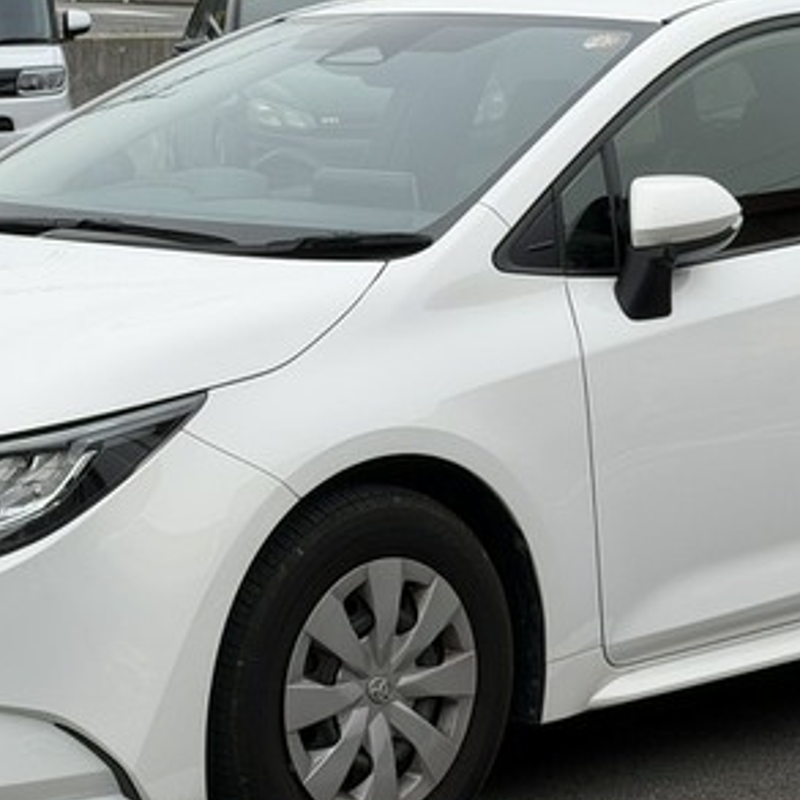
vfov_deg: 15.4
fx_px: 2955
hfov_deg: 15.4
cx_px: 385
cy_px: 329
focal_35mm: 113
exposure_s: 1/3096
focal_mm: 6.76
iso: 64
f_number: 1.78
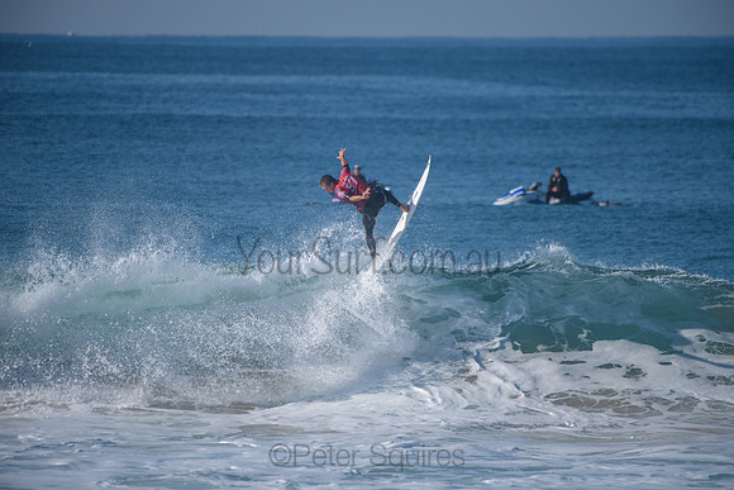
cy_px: 245
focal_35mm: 500
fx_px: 10196
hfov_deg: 4.1
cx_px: 367
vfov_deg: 2.8
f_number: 5.6
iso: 180
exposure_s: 1/2000
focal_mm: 500
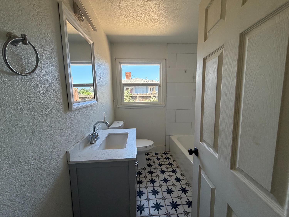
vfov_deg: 85.7
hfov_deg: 102.1
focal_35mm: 14
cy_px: 108
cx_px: 144
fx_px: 117
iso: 160
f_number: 2.2
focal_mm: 2.22
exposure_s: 1/121
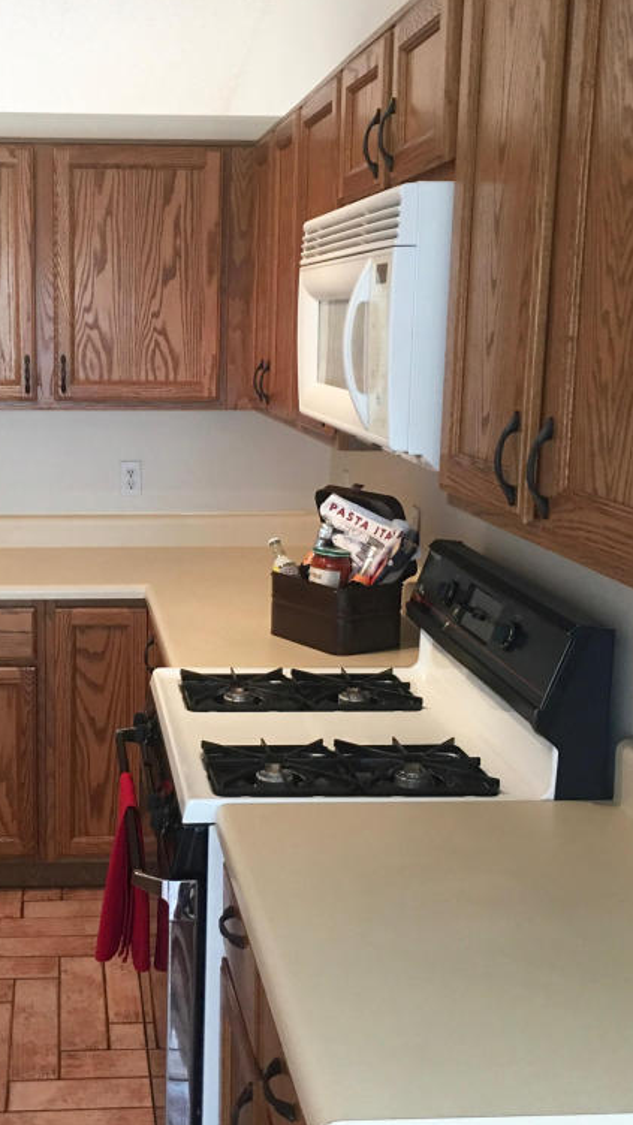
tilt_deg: -9.8
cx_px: 133
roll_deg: -0.6
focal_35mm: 43
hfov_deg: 27.2
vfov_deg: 47.4
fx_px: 1283
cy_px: 555
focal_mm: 4.15
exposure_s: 1/15
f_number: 2.2
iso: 64
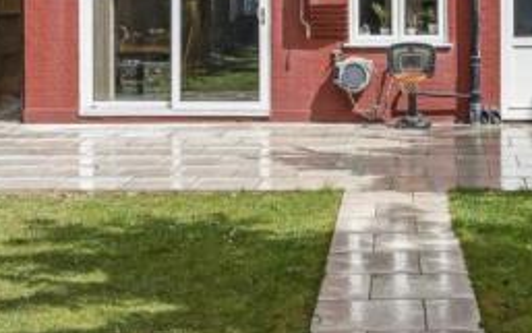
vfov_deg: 16.3
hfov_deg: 26.1
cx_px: 401
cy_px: -34
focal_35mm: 78
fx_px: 1132
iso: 640
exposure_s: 1/1600
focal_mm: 30
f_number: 8
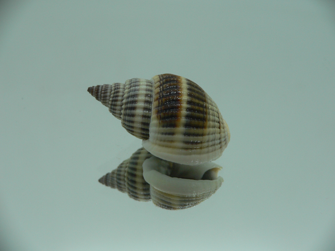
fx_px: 339
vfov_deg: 40.7
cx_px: 168
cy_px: 126
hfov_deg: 52.6
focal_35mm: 35
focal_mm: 4.6
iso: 80
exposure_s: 1/60
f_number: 2.8
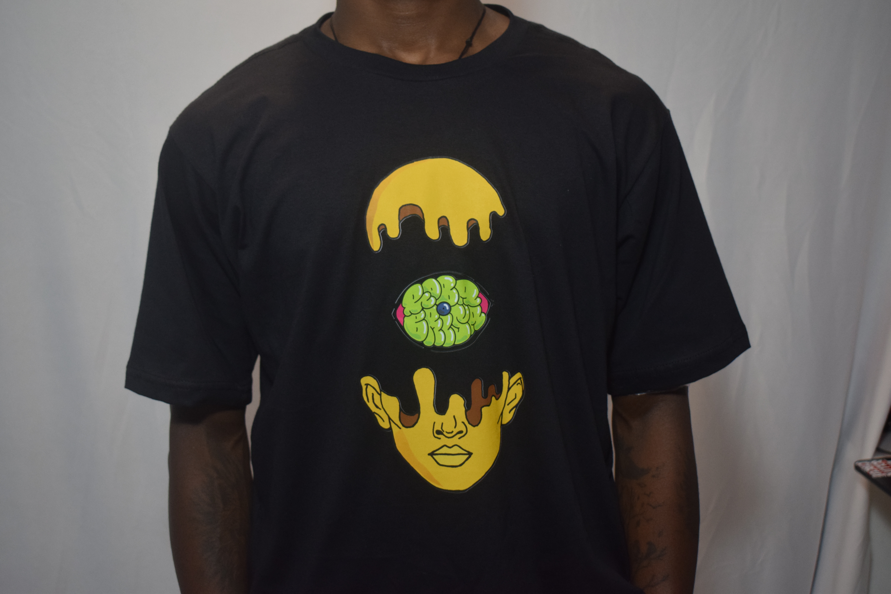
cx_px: 446
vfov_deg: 25.1
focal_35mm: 54
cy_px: 297
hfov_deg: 36.9
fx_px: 1336
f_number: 4.8
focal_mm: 36
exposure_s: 1/200
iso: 1000
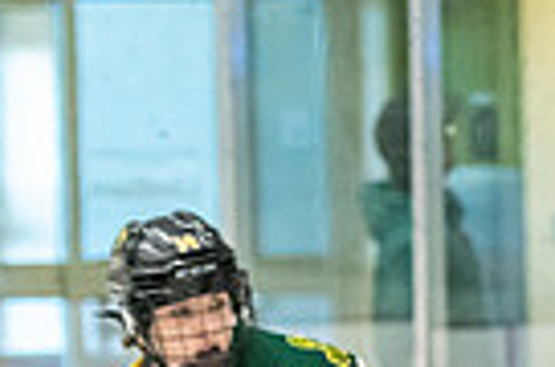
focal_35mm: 560
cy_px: 858
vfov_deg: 2.4
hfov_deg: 3.6
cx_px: 1216
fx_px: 8613
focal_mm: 105
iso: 3200
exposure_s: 1/800
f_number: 2.8
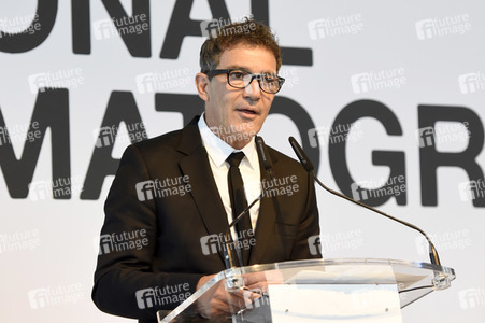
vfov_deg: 7.9
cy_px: 162
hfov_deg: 11.8
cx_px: 242
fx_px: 2342
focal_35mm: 174
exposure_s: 1/500
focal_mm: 116
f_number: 3.5
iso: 800
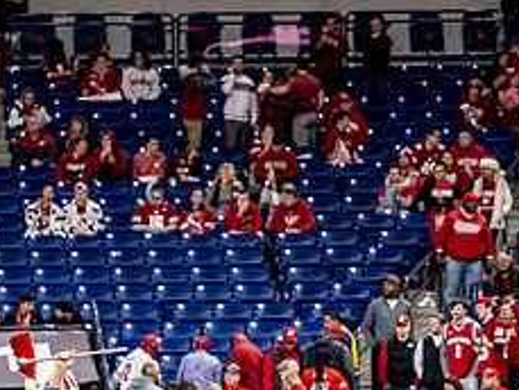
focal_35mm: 456
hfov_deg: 4.3
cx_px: 84
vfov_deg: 3.3
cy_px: 489
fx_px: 6840
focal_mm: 90
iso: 2000
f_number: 2.8
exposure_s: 1/1000
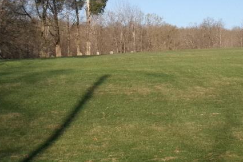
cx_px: 157
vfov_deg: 12.7
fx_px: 729
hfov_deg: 18.9
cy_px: 58
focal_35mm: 108
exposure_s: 1/60
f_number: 13.99
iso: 100
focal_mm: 12.3
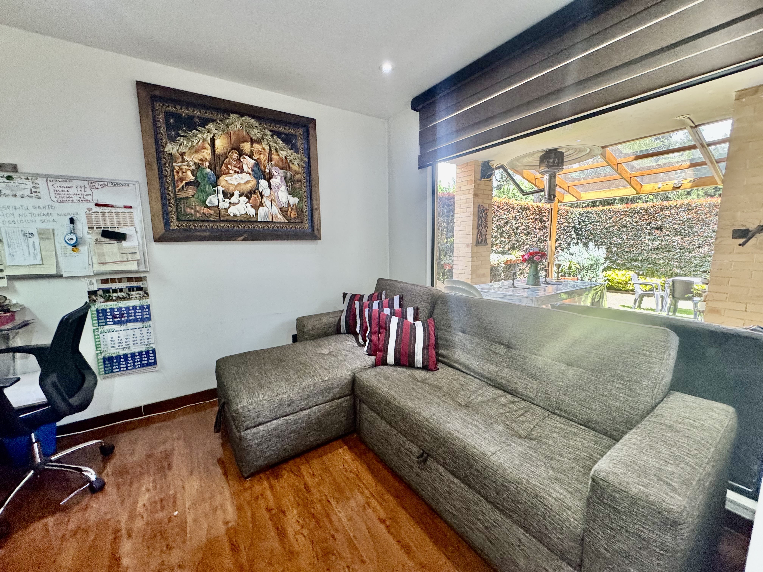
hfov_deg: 102.1
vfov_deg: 85.7
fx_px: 309
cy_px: 286
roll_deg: +0.6
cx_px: 382
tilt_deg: -8.3
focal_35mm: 14
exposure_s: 1/120
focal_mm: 2.22
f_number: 2.2
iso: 250
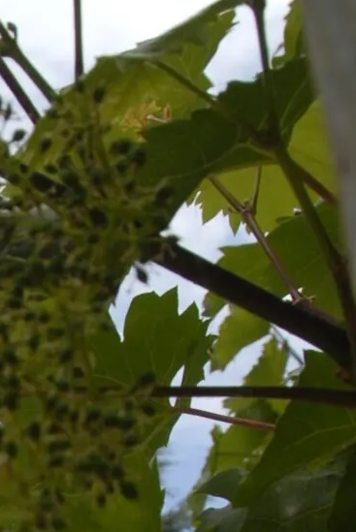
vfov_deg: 15.4
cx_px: -423
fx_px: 1865
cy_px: 710
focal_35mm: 126
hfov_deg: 9.9
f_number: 8
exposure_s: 1/250
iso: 100
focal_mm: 18
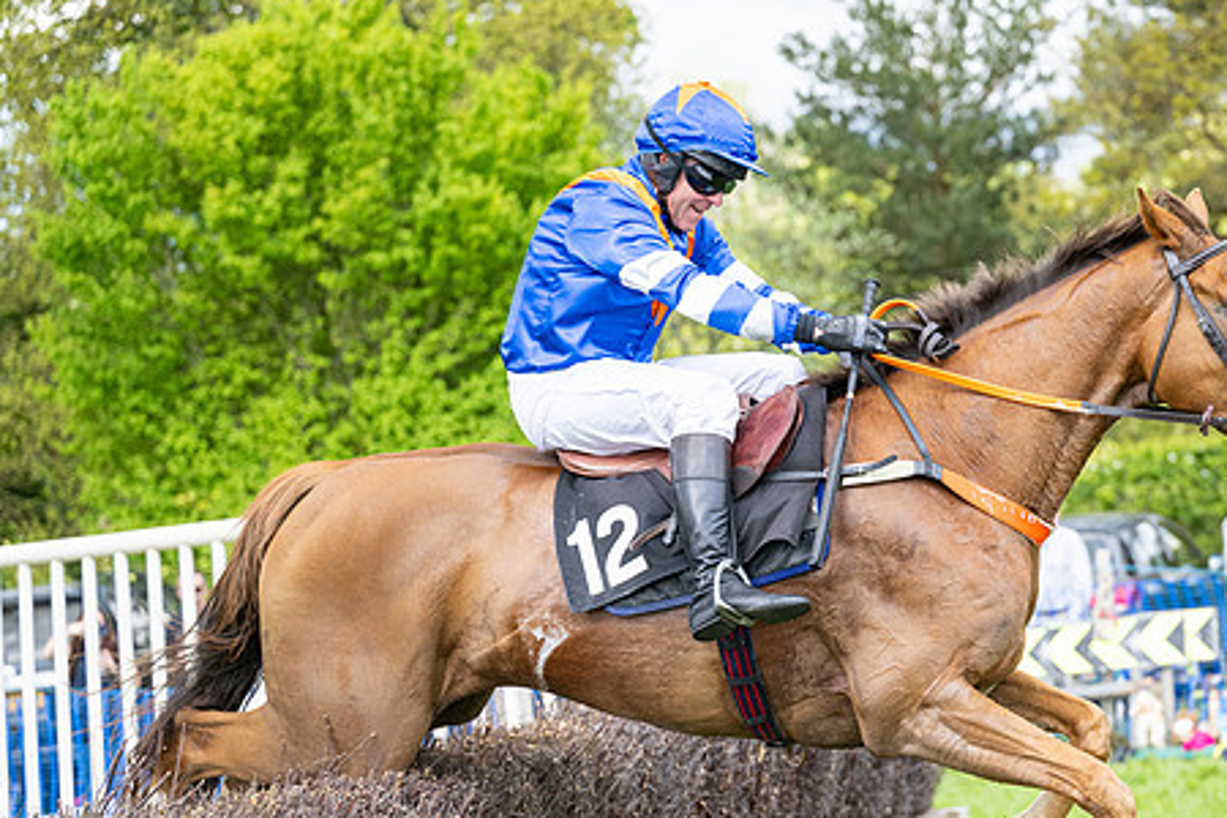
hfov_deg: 19.4
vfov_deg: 13.0
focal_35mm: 105
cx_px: 861
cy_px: 597
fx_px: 3578
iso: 400
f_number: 2.8
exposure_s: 1/2000
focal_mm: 70
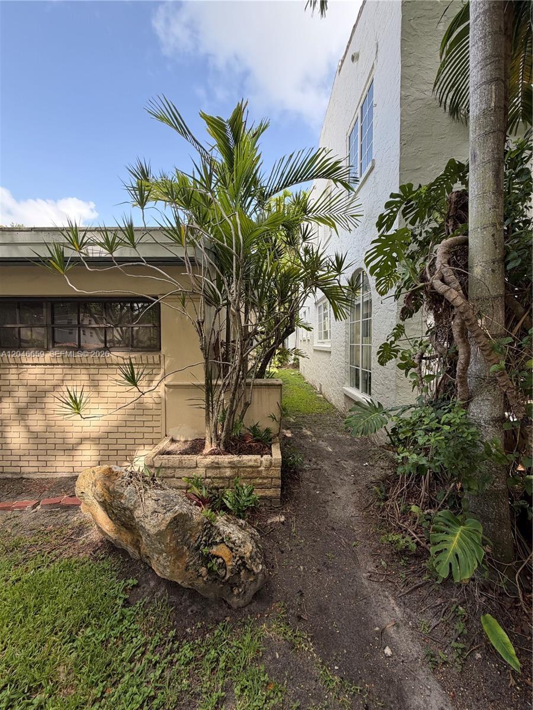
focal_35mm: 14
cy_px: 355
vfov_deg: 102.1
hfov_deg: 85.7
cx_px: 266
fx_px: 287
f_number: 2.2
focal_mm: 2.22
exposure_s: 1/416
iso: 64
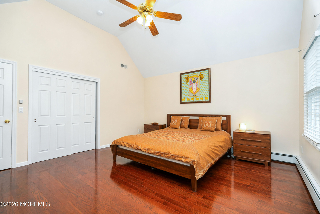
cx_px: 160
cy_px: 107
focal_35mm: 16
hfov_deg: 95.0
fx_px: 147
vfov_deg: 72.1
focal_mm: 16.5
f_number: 4
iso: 64
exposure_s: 1/30
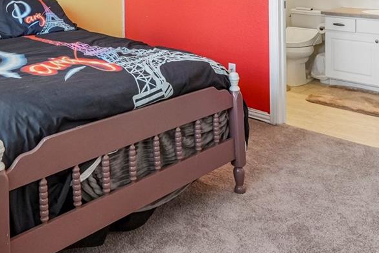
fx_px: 432
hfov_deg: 46.8
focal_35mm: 41
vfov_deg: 29.2
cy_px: -32
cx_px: 134
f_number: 8
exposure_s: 1/10
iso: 800
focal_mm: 10
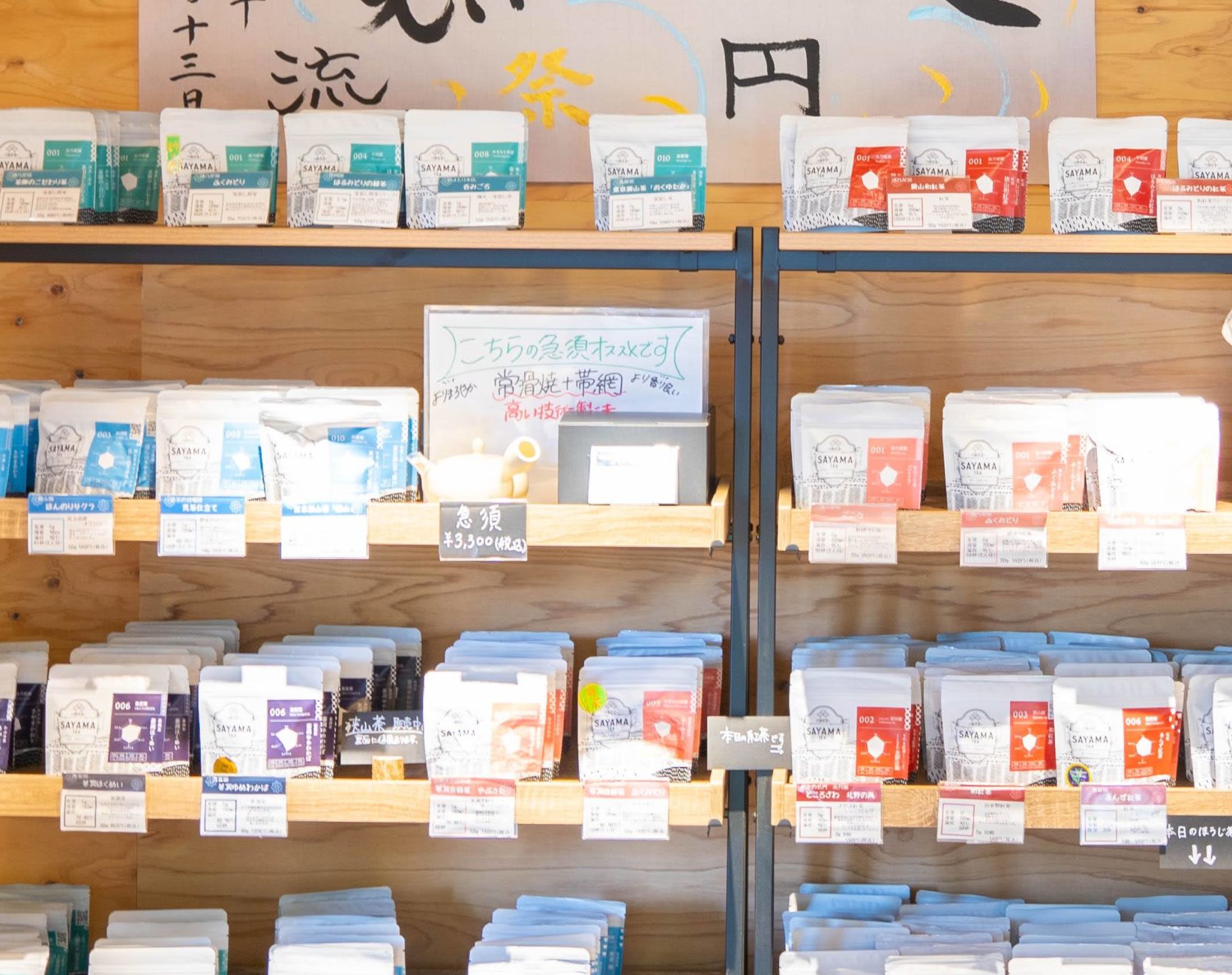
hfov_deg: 25.7
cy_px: 161
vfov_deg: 20.3
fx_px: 2686
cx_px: 844
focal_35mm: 74
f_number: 2.8
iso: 160
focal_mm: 28
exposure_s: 1/30
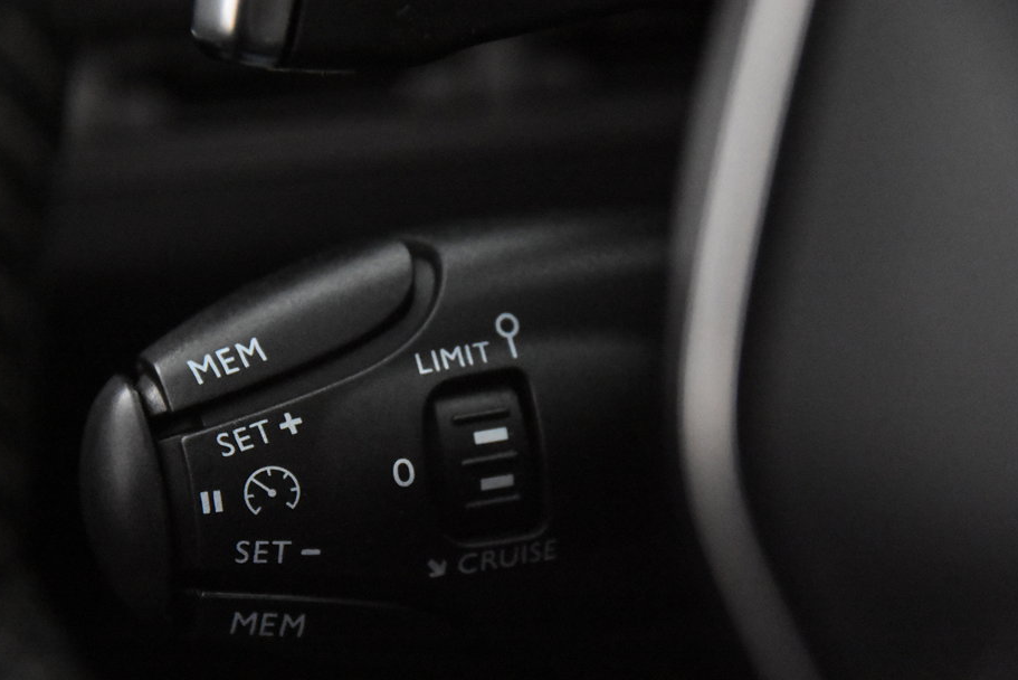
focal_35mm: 118
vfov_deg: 11.6
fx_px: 3338
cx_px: 453
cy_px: 373
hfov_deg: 17.3
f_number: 4
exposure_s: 1/80
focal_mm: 70
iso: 12800
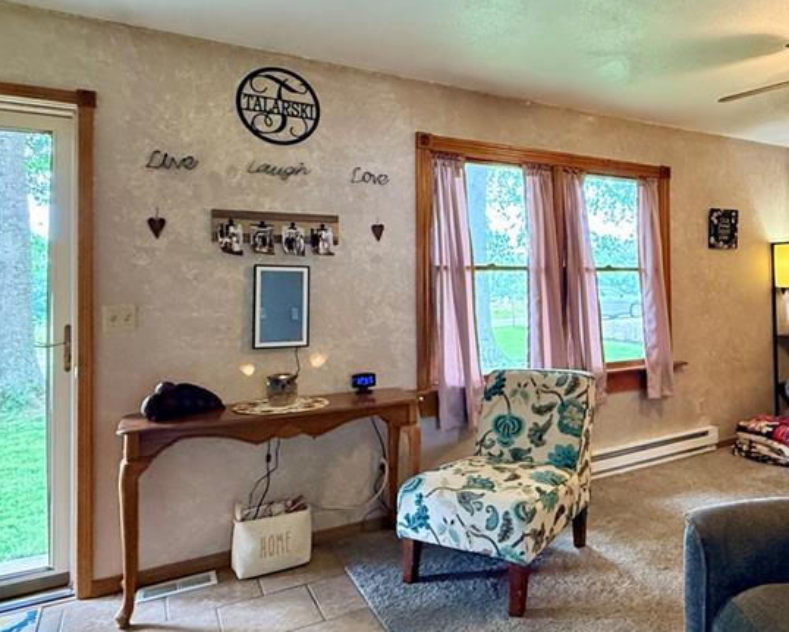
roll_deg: +0.9
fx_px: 607
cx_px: 556
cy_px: 268
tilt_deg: +1.4
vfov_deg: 54.7
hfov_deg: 63.5
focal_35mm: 26
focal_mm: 2.22
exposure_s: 1/120
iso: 640
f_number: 2.2
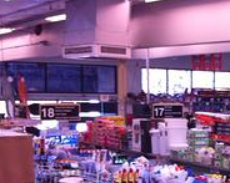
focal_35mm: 87
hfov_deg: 21.0
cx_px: 248
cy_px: 188
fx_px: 592
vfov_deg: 17.2
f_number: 2.8
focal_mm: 3.85
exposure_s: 1/40
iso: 80
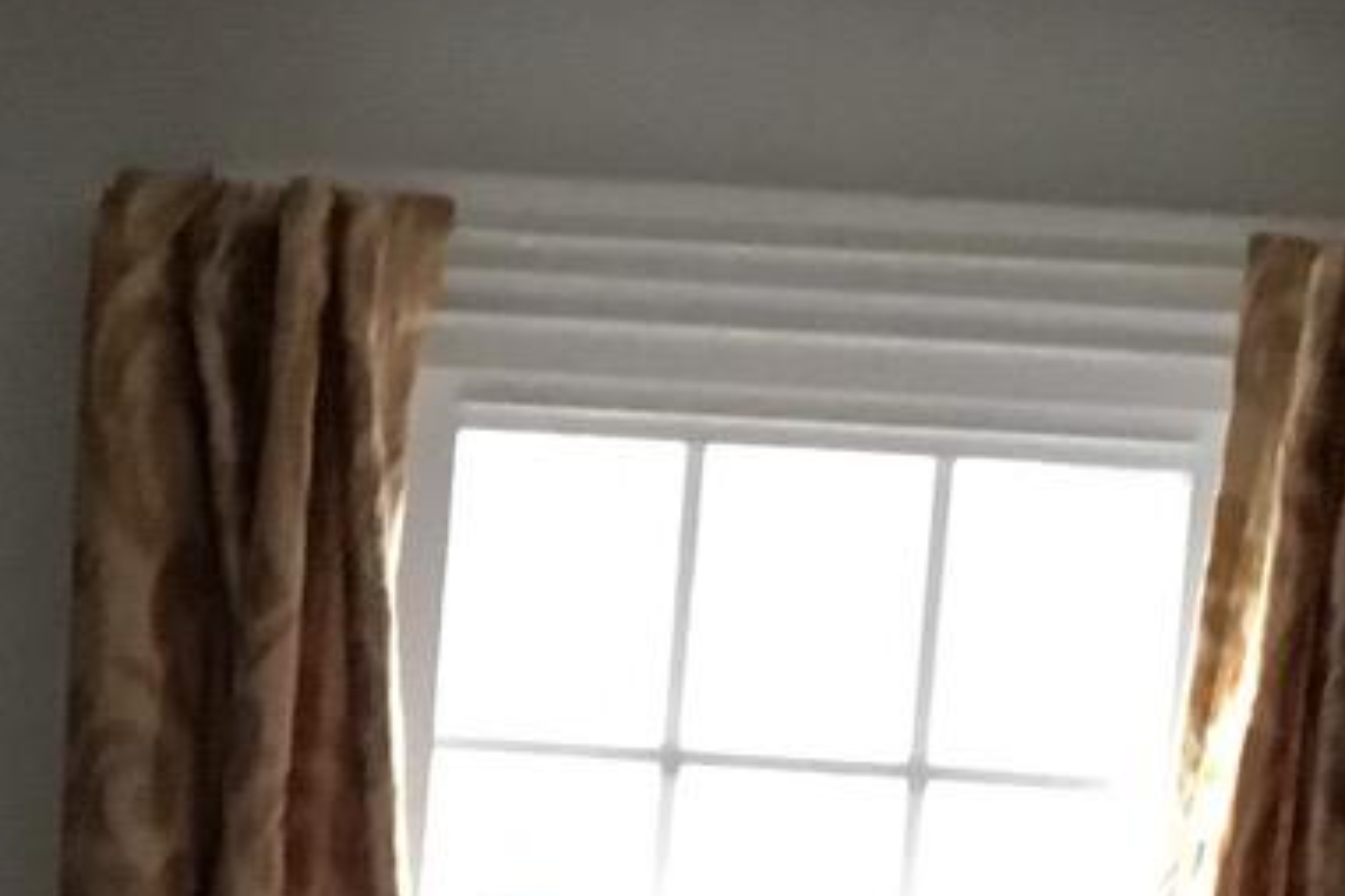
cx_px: -399
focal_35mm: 162
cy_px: 1196
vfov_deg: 8.3
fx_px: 6052
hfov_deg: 12.3
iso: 200
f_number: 2.2
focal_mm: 4.15
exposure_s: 1/24
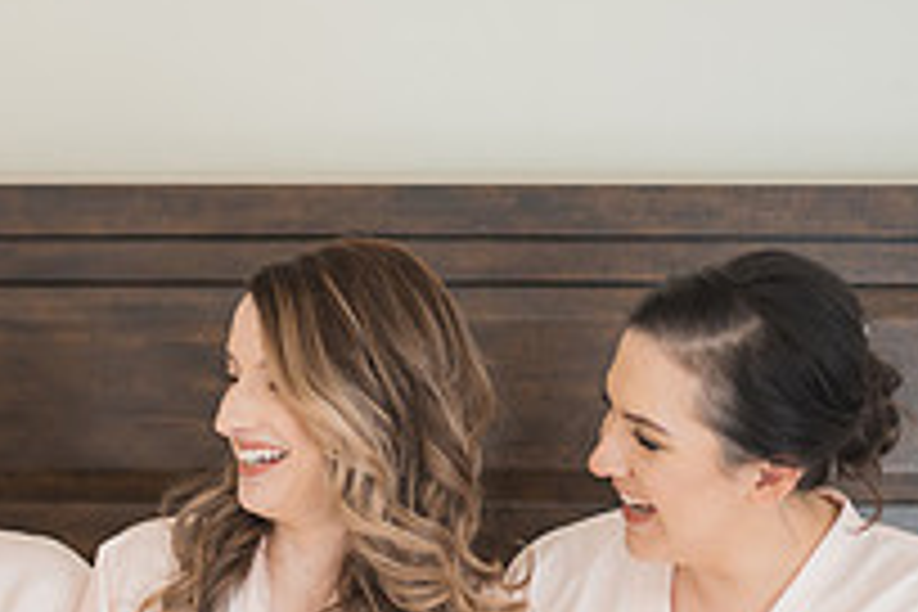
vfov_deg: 13.4
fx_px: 2575
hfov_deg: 20.1
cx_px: 243
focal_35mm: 101
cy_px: 587
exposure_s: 1/400
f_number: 1.4
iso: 400
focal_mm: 35
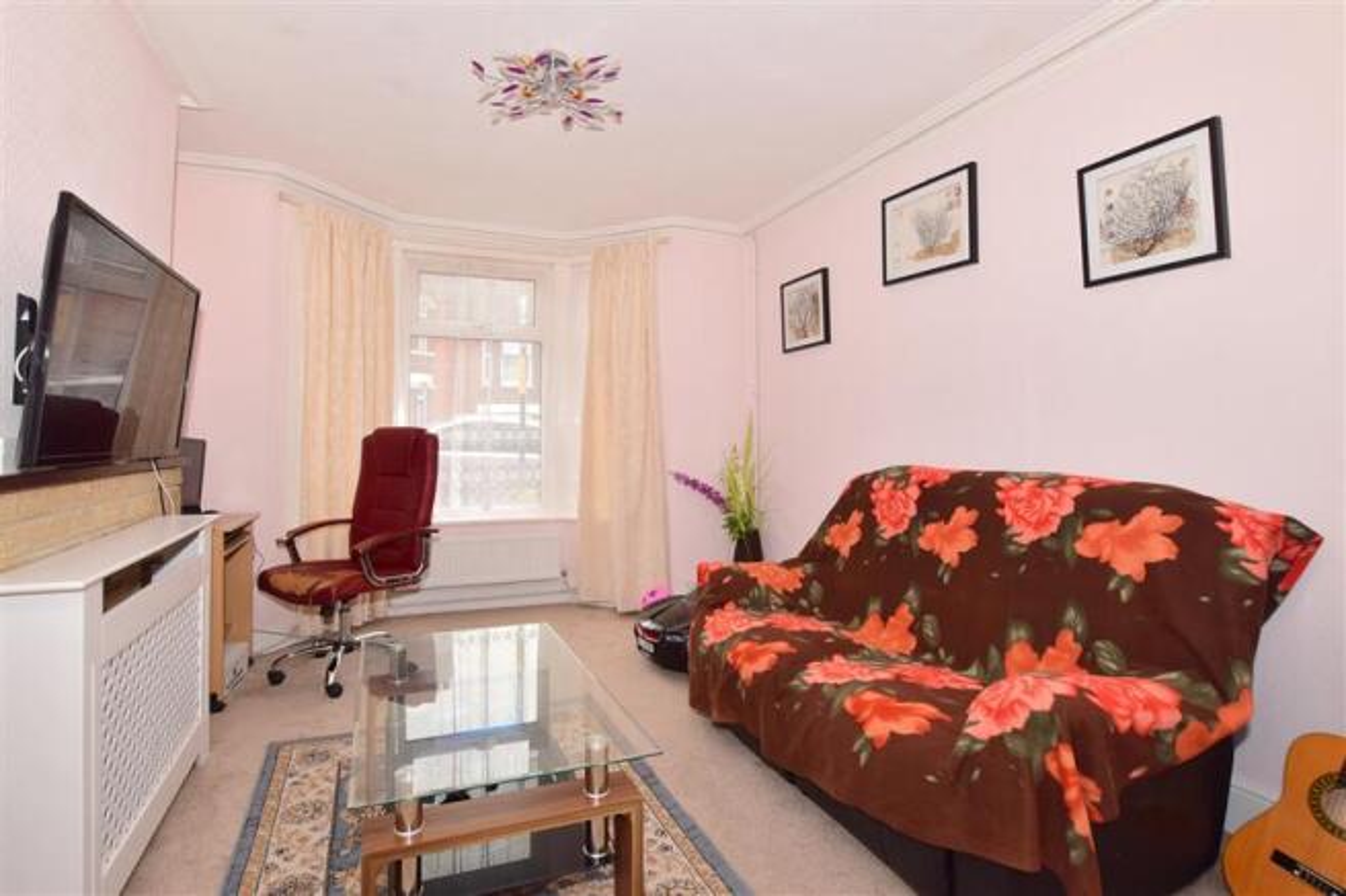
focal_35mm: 15
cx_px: 673
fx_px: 561
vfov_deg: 77.3
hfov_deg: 100.4
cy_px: 448
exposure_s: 1/200
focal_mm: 10
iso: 400
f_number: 9
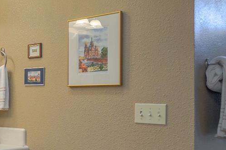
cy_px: 117
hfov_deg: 30.2
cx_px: -58
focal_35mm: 54
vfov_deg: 24.7
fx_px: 339
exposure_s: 1/6
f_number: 5
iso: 100
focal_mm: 12
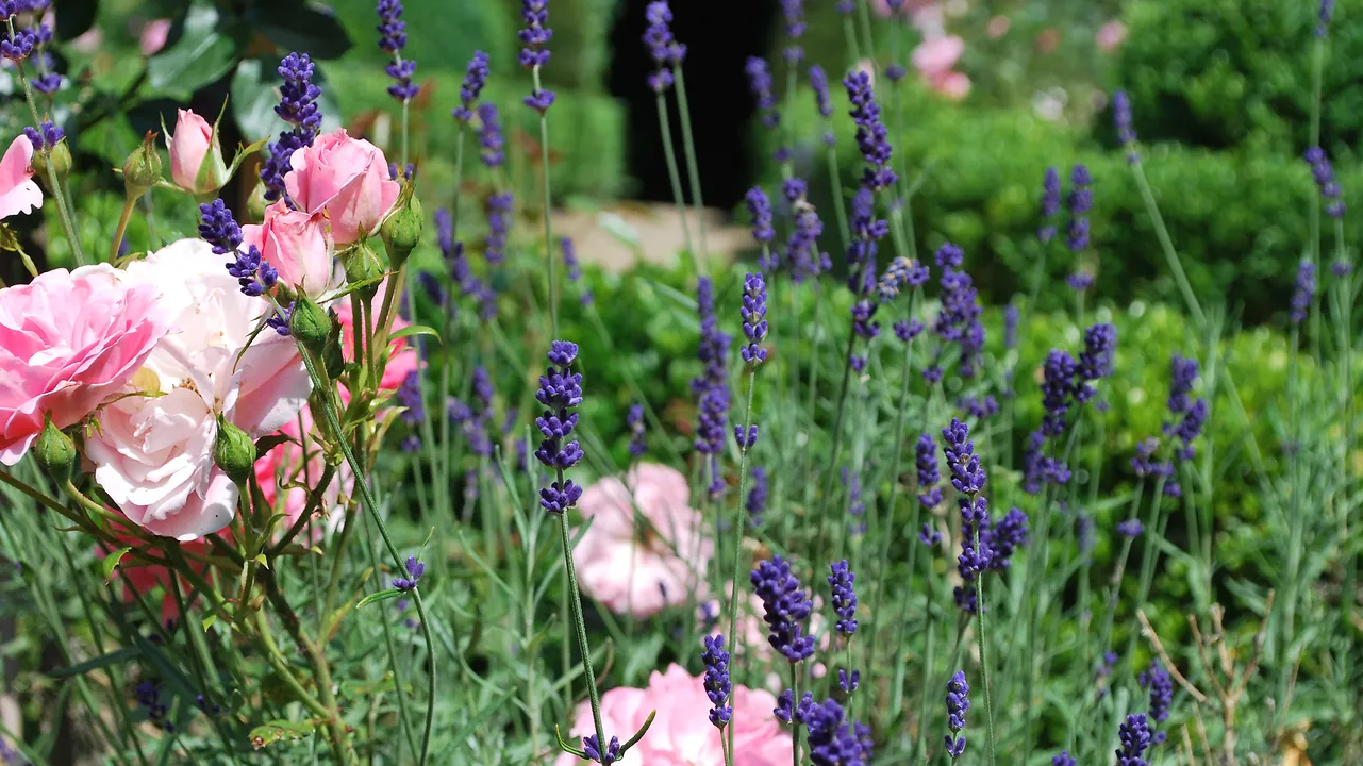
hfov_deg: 29.5
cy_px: 424
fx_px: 2585
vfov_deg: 16.9
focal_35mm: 72
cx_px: 687
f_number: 8
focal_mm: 45
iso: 100
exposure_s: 1/200
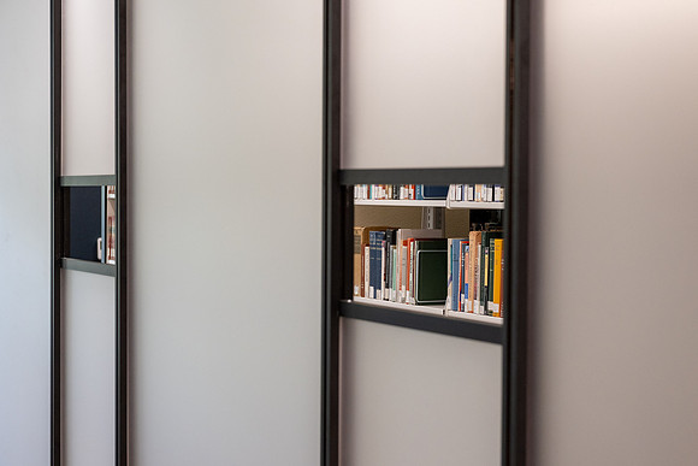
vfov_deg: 18.7
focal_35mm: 73
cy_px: 233
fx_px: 1411
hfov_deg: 27.8
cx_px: 349
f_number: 5
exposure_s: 1/160
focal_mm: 70
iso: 1600
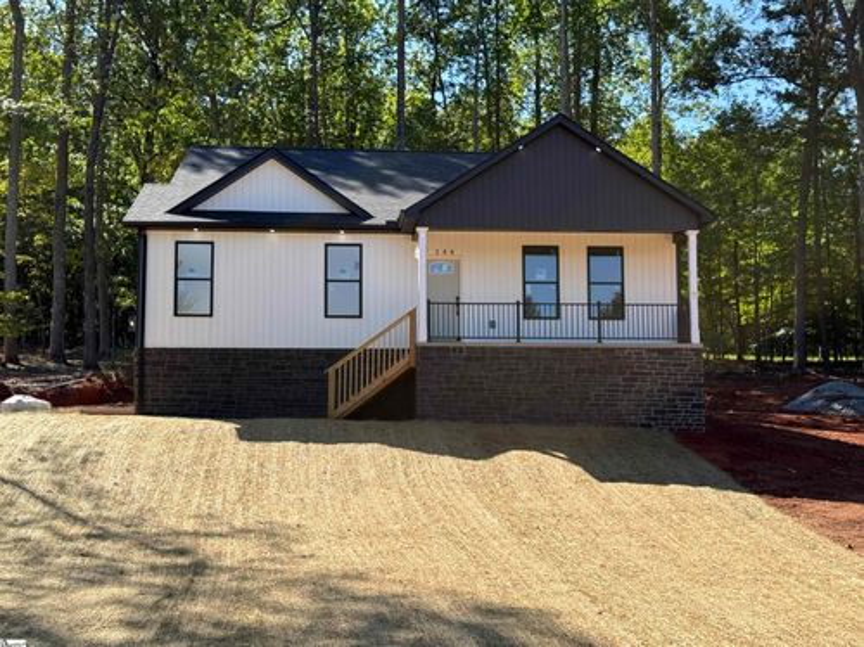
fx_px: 1197
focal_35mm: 48
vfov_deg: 30.2
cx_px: 432
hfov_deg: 39.7
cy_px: 324
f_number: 1.78
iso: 80
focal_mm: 6.76
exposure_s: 1/3226
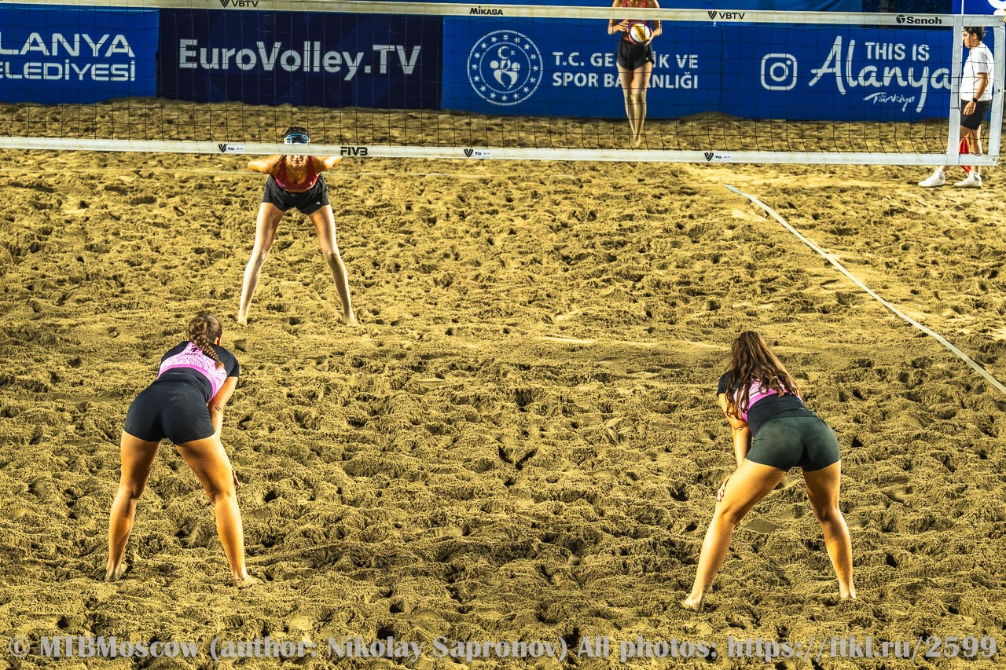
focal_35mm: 111
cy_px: 335
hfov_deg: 18.4
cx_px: 503
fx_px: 3101
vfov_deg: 12.3
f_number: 3.2
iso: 800
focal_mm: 74
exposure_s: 1/640
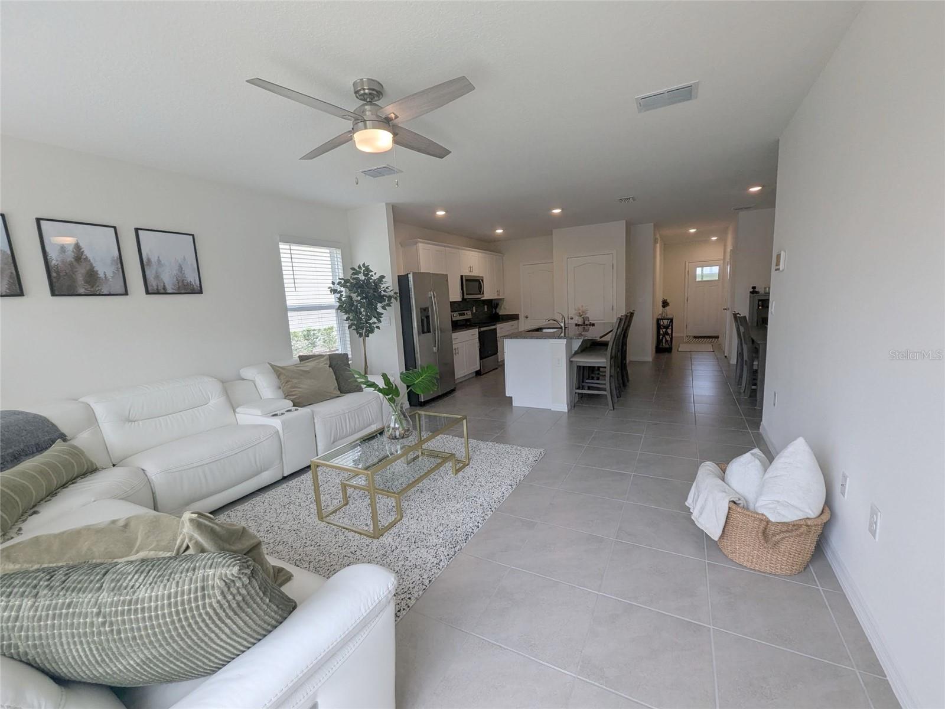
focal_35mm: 13
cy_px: 354
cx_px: 472
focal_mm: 1.95
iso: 44
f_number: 2.2
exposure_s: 1/220
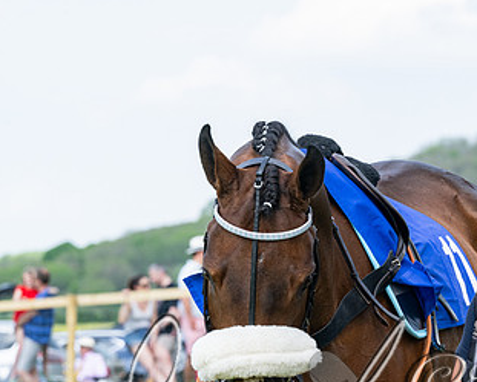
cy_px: 278
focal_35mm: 275
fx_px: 3883
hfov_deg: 7.0
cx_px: 406
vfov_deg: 5.6
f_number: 8
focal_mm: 135
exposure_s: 1/500
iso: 400
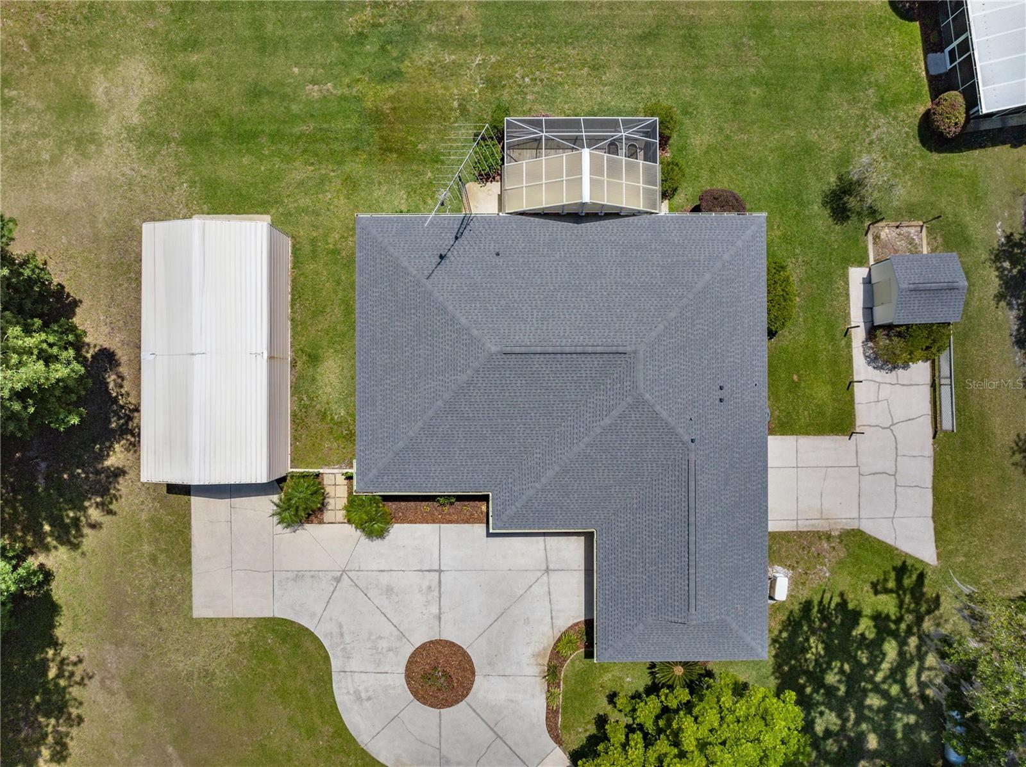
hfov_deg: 71.6
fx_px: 711
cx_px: 513
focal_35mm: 24
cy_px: 384
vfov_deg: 56.7
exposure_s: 1/400
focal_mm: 12.29
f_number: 3.5
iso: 200
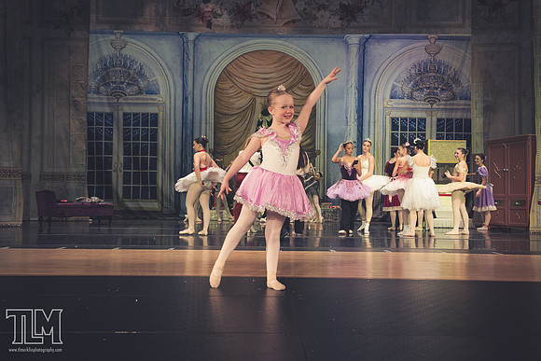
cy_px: 180
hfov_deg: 50.7
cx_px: 270
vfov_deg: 35.1
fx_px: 571
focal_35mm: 38
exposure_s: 1/400
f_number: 4
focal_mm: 38
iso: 1000
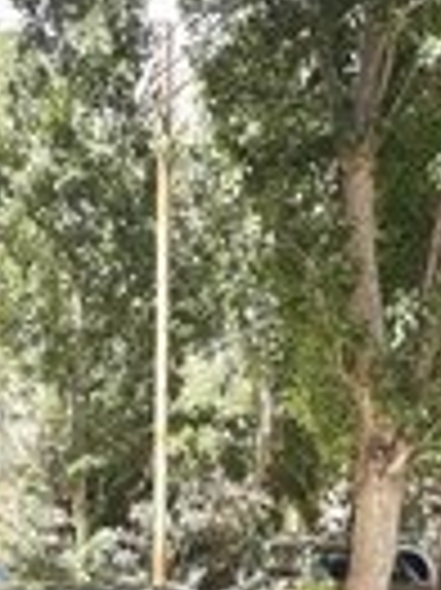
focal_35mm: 102
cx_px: 54
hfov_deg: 14.4
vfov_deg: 17.4
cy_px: 878
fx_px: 1735
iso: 40
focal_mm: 3.6
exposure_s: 1/290
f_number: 1.9
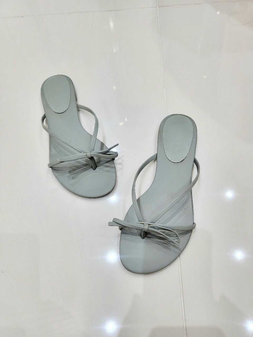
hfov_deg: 53.1
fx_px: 253
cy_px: 168
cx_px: 126
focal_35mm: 26
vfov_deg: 67.3
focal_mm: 4.25
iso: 125
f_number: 1.8
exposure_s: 1/120
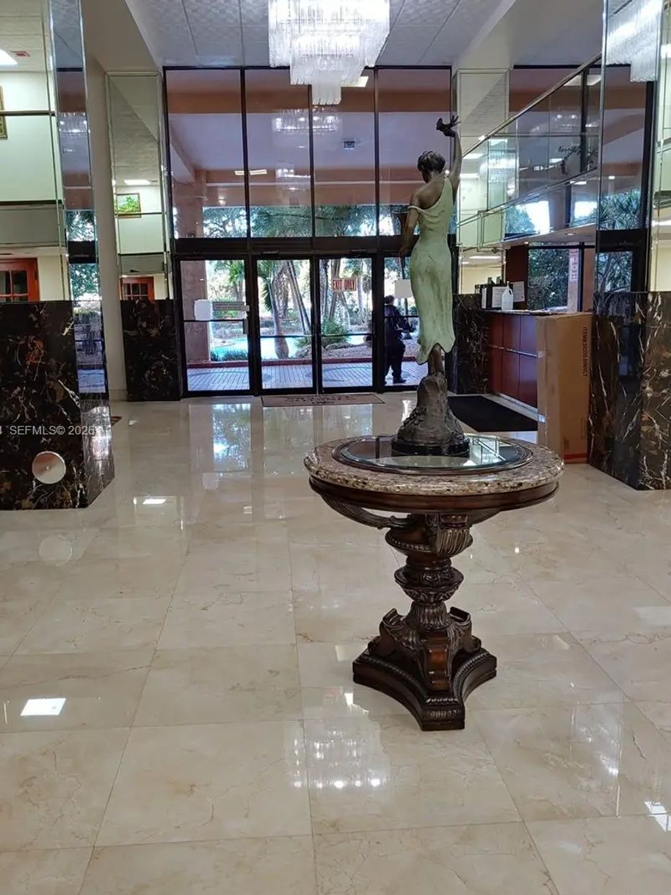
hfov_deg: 49.7
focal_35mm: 28
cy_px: 431
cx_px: 316
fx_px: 724
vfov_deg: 63.4
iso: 50
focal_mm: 4.23
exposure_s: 1/60
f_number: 1.5
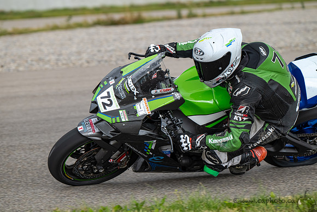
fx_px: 2026
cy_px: 106
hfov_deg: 8.9
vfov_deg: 6.0
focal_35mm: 230
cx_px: 158
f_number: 6.3
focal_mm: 230
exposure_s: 1/1250
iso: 1100
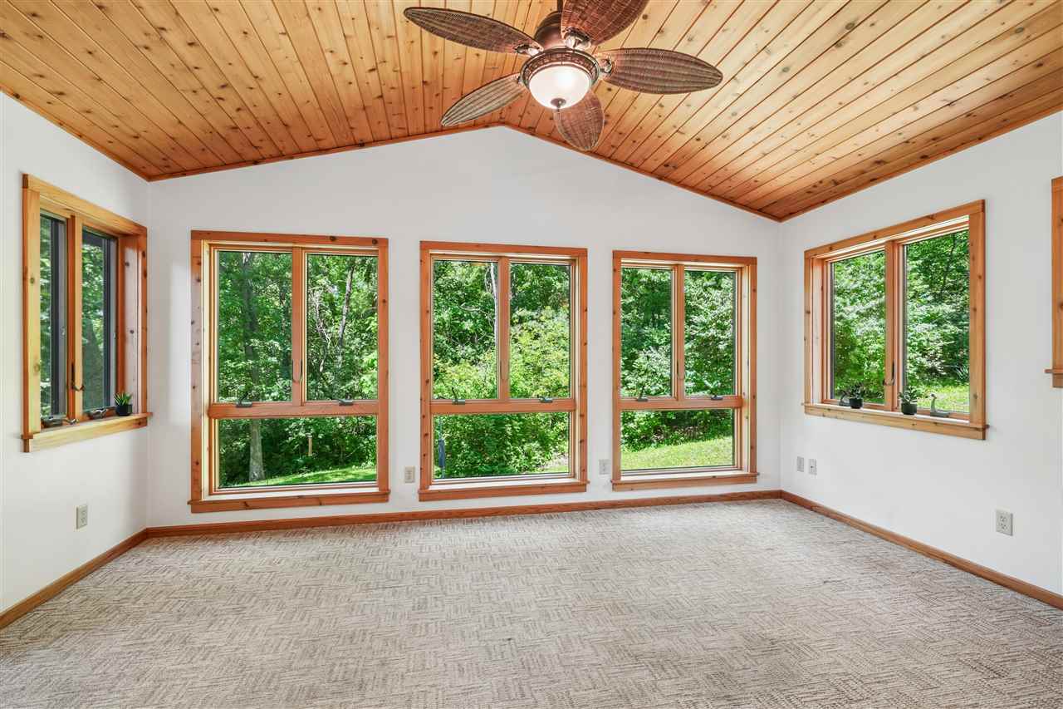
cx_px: 532
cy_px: 354
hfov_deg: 96.7
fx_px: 472
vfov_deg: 73.7
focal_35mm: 16
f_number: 10
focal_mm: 16
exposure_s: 1/25
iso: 400
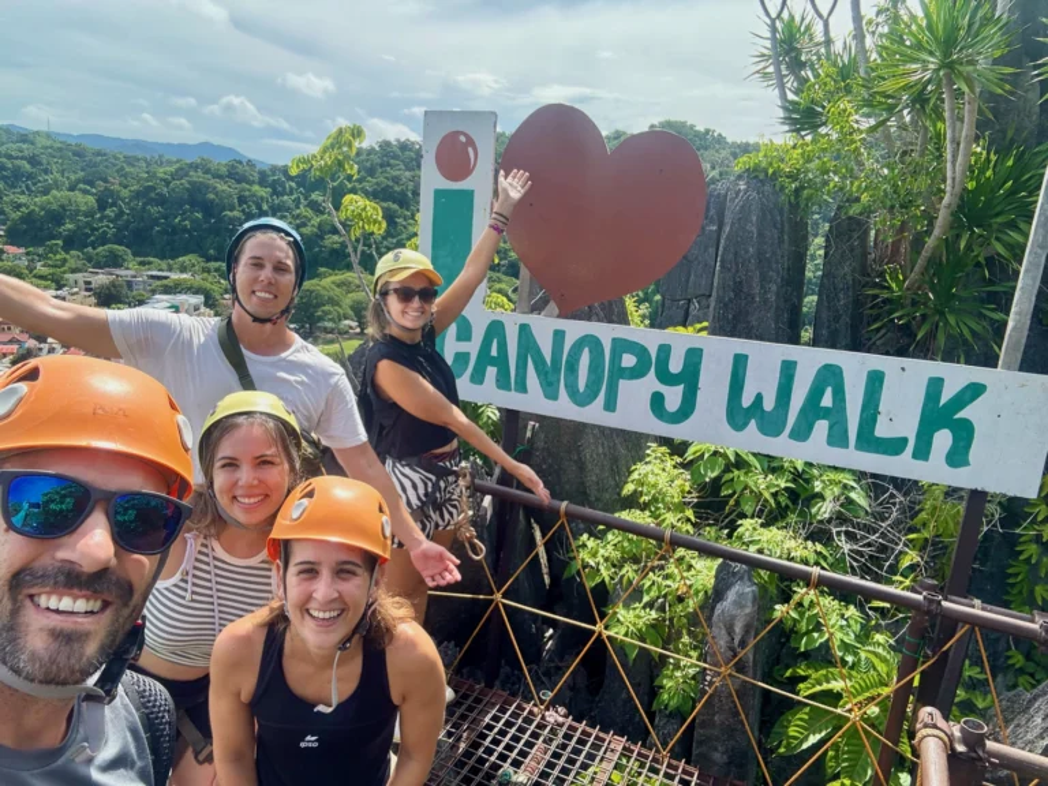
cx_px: 524
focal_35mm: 23
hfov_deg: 73.9
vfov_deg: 58.9
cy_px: 393
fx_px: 696
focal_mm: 2.69
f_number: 1.9
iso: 25
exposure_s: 1/368
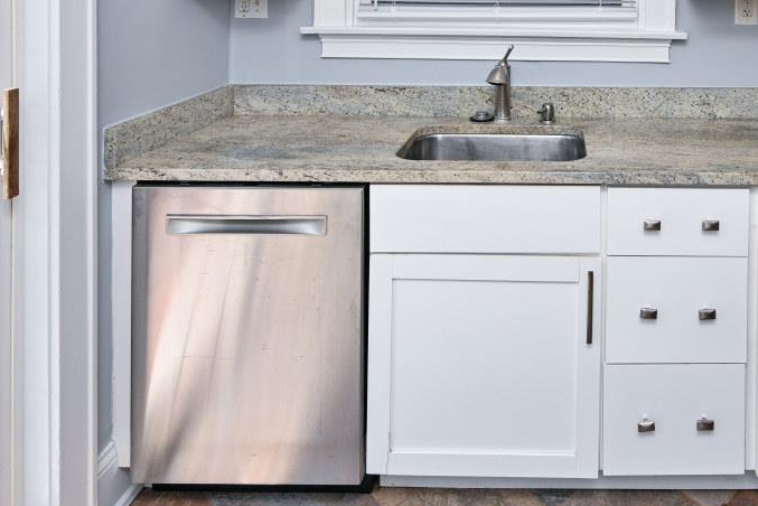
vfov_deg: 36.6
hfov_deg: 57.4
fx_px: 653
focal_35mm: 31
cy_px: -34
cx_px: 563
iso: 125
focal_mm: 14
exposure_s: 1/125
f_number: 5.6
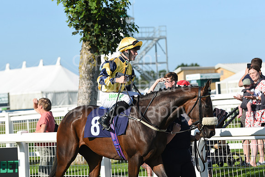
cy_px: 88
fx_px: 1178
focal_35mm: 160
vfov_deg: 8.6
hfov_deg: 12.8
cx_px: 132
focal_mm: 160
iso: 400
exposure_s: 1/2000
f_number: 6.3
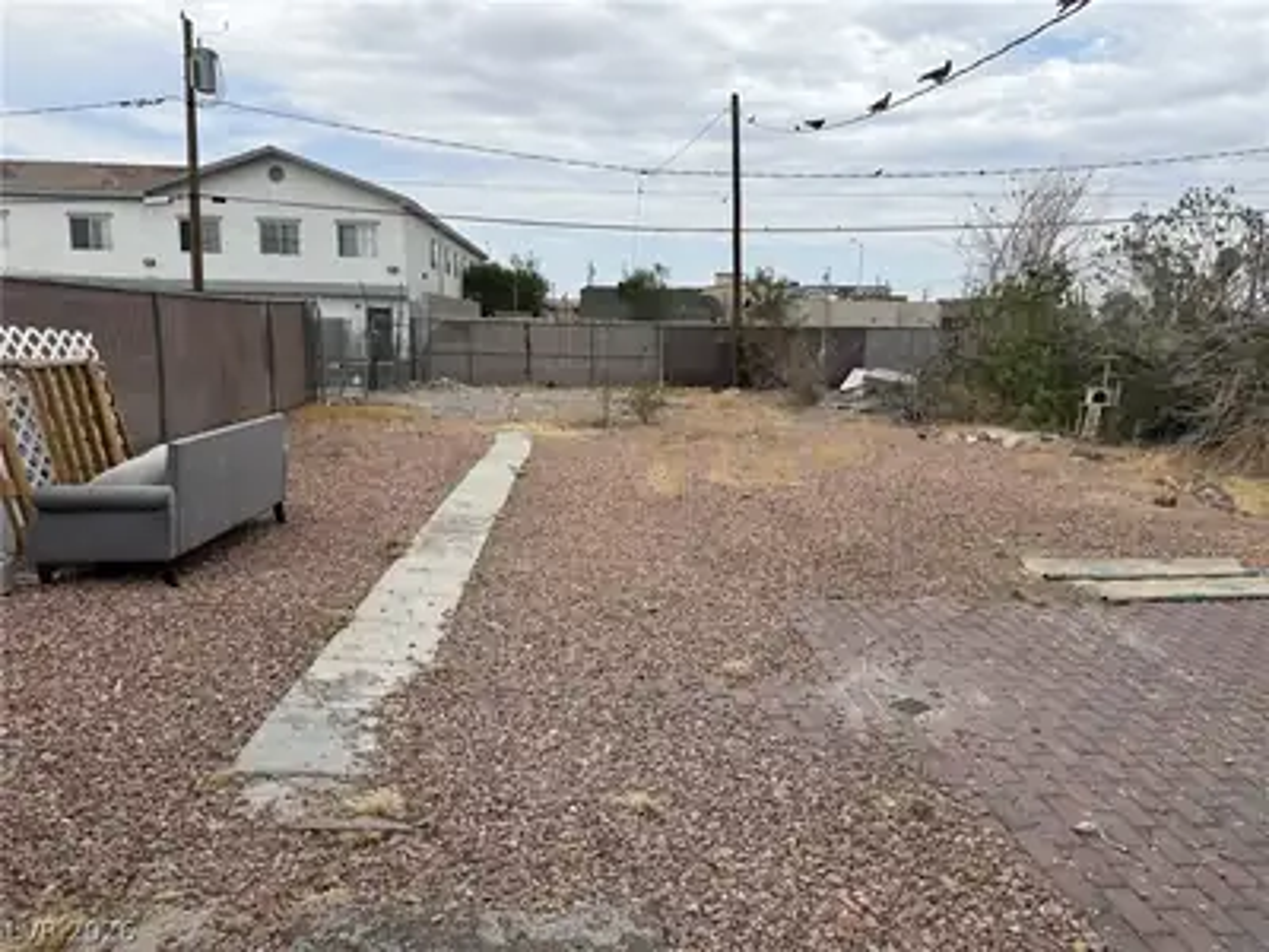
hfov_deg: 71.6
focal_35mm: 24
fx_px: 880
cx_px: 634
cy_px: 476
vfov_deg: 56.8
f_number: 1.78
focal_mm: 6.76
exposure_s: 1/3425
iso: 80
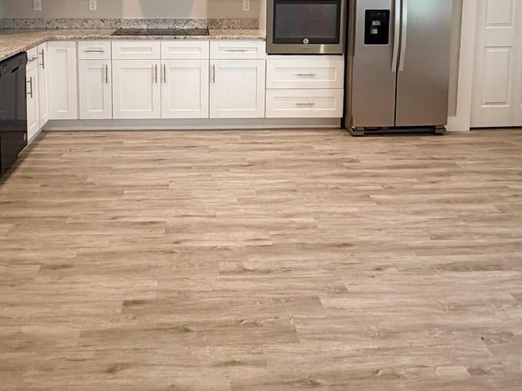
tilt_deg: -4.5
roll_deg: -0.7
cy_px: 20
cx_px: 228
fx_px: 498
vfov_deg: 39.0
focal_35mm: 33
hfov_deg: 55.2
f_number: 2.2
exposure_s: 1/120
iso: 320
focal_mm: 2.22
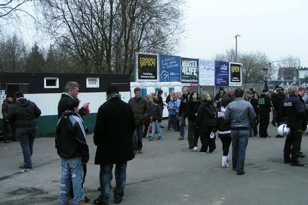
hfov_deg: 48.4
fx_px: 342
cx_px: 152
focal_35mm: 40
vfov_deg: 33.4
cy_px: 98
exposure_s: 1/160
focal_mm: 5.8
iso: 50
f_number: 4.5
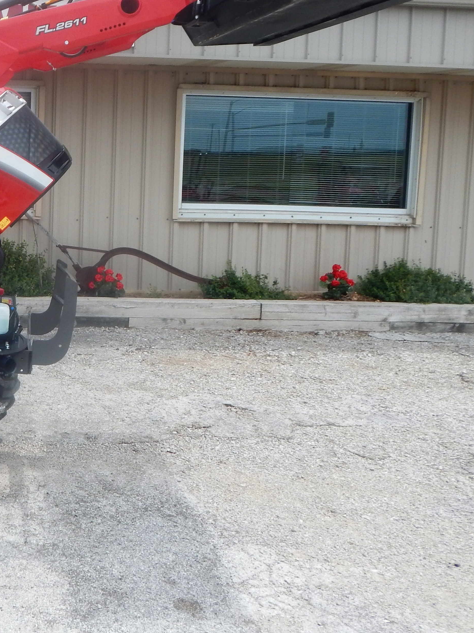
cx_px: -67
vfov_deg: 45.1
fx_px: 749
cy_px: 211
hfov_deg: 30.7
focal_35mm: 41
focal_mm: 4
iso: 125
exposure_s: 1/1250
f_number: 3
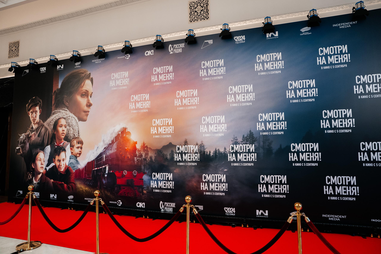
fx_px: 254
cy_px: 127
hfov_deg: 73.7
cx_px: 190
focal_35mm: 24
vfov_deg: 53.1
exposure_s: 1/200
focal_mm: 24
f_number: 2.8
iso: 1600
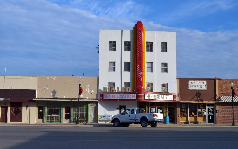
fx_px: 298
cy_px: 77
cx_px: 119
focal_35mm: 46
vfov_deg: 28.0
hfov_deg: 43.5
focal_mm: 30
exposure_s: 1/400
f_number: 10
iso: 125
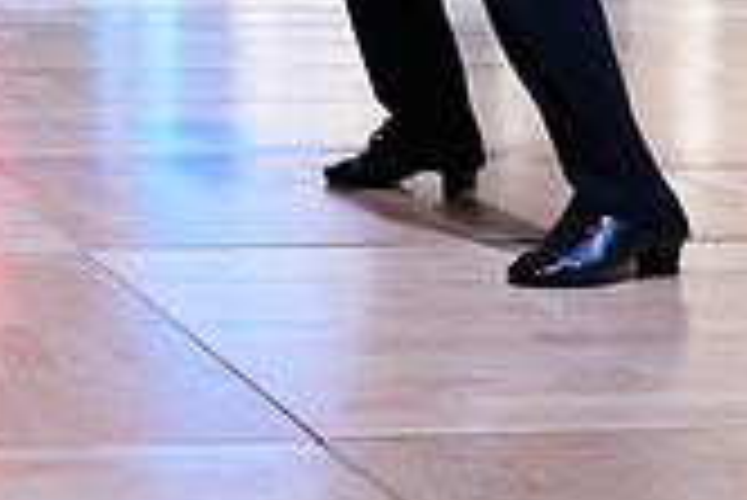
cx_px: -94
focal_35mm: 115
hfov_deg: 17.1
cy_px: -322
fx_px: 2388
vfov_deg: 11.3
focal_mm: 33
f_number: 4.5
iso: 1600
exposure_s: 1/500
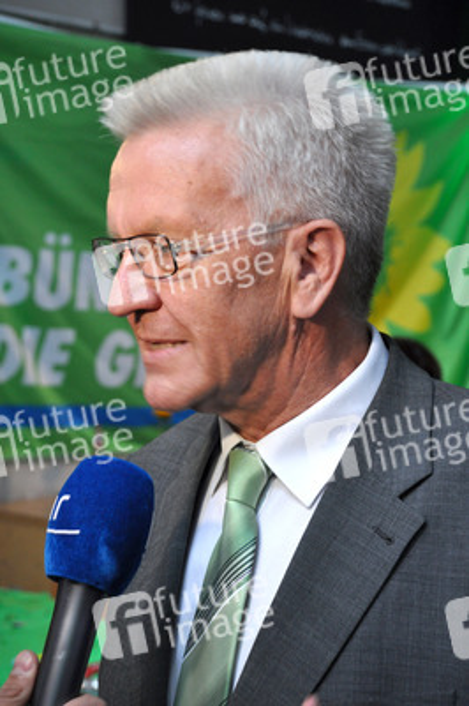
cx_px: 234
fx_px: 1468
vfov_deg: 27.0
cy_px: 353
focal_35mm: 75
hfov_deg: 18.2
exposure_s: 1/30
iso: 1100
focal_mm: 50
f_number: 4.8
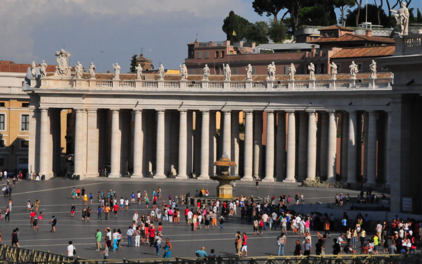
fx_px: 1277
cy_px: 123
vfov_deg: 11.8
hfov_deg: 18.8
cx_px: 211
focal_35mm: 111
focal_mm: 72
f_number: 20
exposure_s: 1/1600
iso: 1600
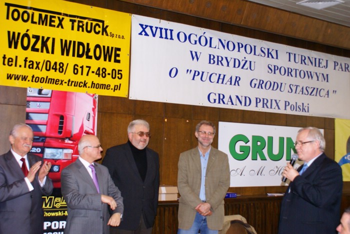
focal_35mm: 42
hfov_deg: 46.4
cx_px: 175
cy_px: 117
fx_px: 409
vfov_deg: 32.0
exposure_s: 1/50
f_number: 4.5
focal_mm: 28
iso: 800
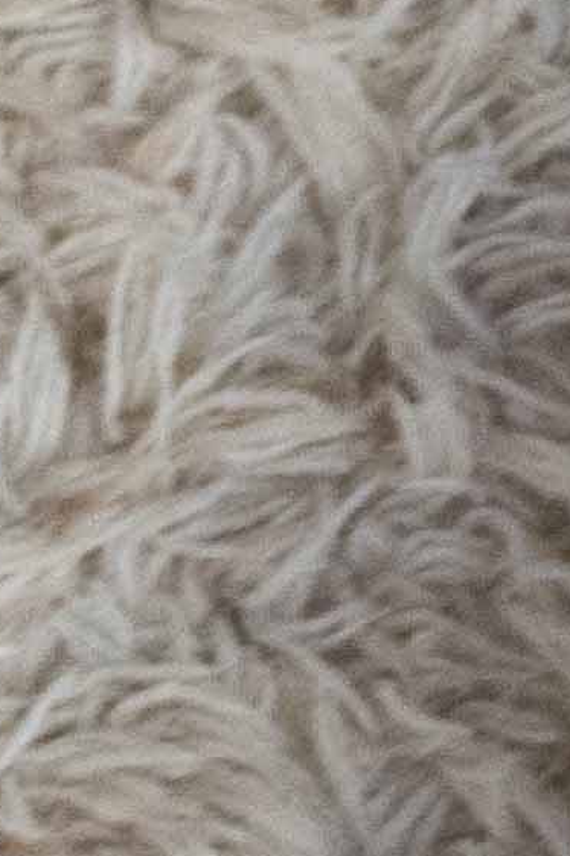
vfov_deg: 4.3
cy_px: 940
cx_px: 2952
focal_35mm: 484
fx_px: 11508
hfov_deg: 2.7
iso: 1250
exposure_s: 1/100
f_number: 2.8
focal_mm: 39.5
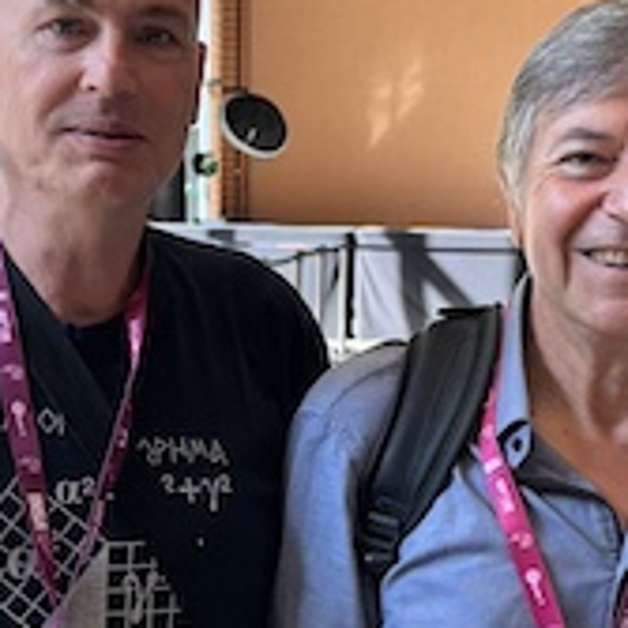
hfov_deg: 12.0
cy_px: 547
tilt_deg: -7.3
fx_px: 2976
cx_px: 395
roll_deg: -0.5
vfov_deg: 12.0
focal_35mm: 145
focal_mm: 6.76
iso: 80
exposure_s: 1/227
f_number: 1.78
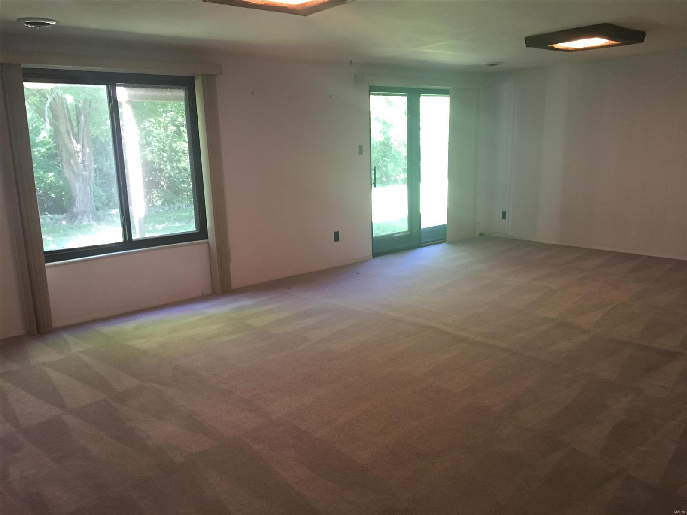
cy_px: 258
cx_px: 344
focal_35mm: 29
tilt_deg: -12.1
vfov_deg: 48.2
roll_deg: +0.5
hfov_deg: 61.7
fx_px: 576
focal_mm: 4.15
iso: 125
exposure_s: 1/30
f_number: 2.2
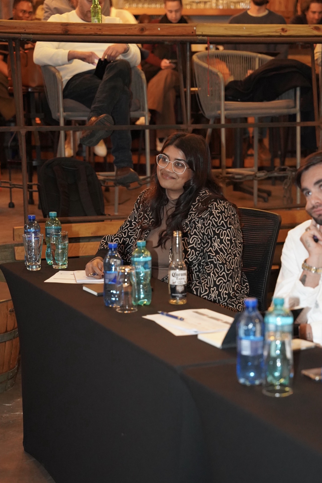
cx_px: 161
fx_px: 939
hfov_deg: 19.5
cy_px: 242
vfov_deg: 28.8
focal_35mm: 70
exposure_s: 1/60
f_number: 2.8
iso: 6400
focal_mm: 70
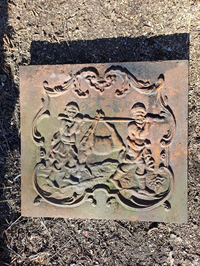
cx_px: 100
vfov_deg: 69.4
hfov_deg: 54.9
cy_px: 133
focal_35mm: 25
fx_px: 193
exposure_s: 1/165
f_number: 1.8
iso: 32
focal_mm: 4.65
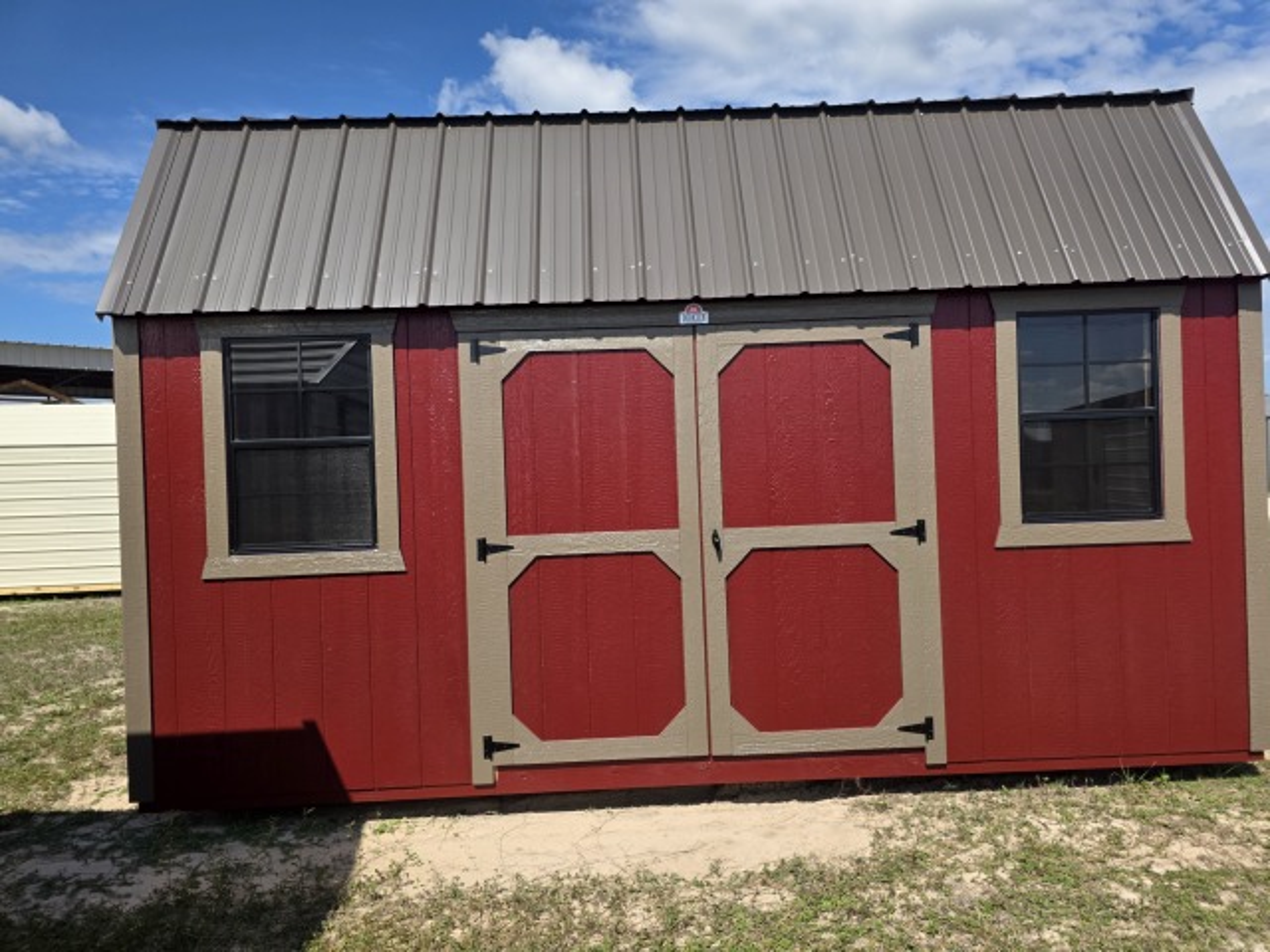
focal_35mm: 23
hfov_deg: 73.9
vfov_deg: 58.9
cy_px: 476
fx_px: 844
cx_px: 635
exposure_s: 1/6355
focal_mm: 6.3
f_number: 1.7
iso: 80
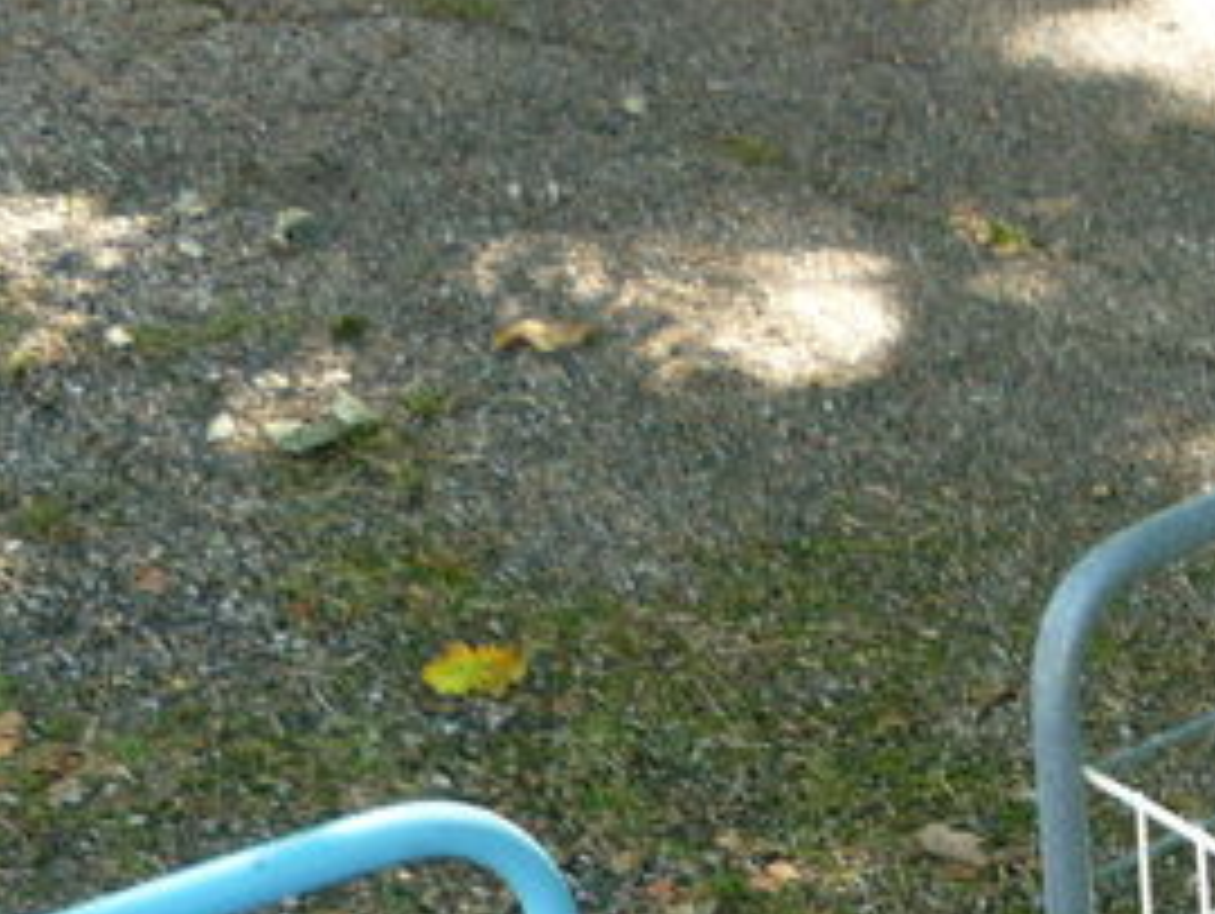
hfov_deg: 16.7
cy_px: 1679
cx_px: 1593
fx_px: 3899
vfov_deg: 12.2
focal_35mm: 111
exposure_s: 1/30
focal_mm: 5.2
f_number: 3.3
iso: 100
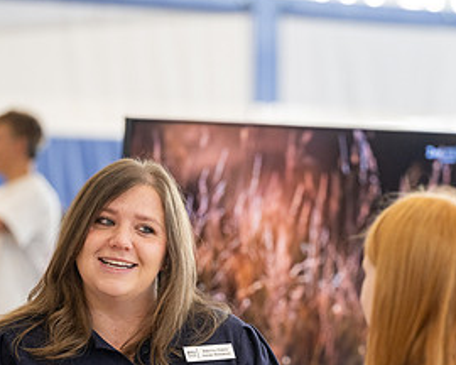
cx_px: 319
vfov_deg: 7.4
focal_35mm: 208
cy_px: 317
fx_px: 2807
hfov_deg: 9.3
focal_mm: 103
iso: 1250
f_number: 2.8
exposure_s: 1/320
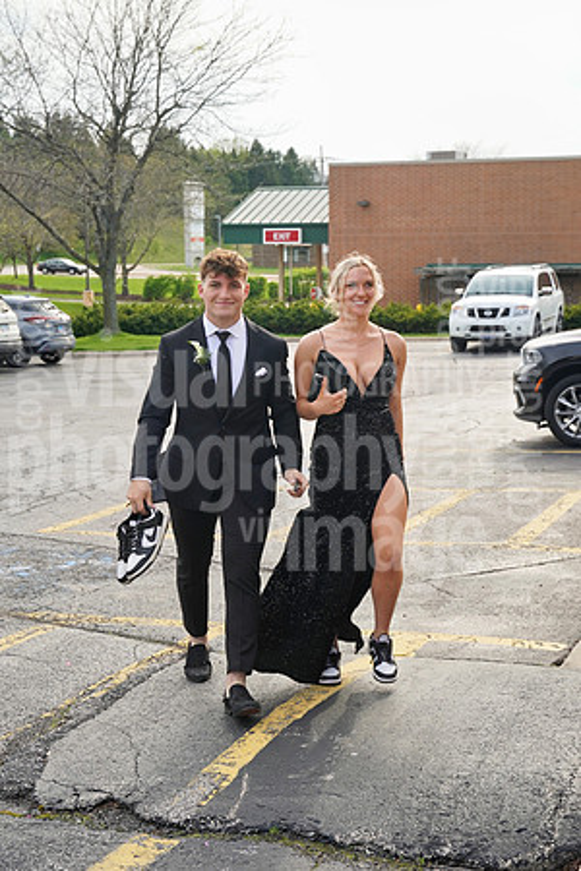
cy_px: 436
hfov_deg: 23.2
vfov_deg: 34.2
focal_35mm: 58
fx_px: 1416
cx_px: 290
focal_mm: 39
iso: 250
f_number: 6.3
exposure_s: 1/250
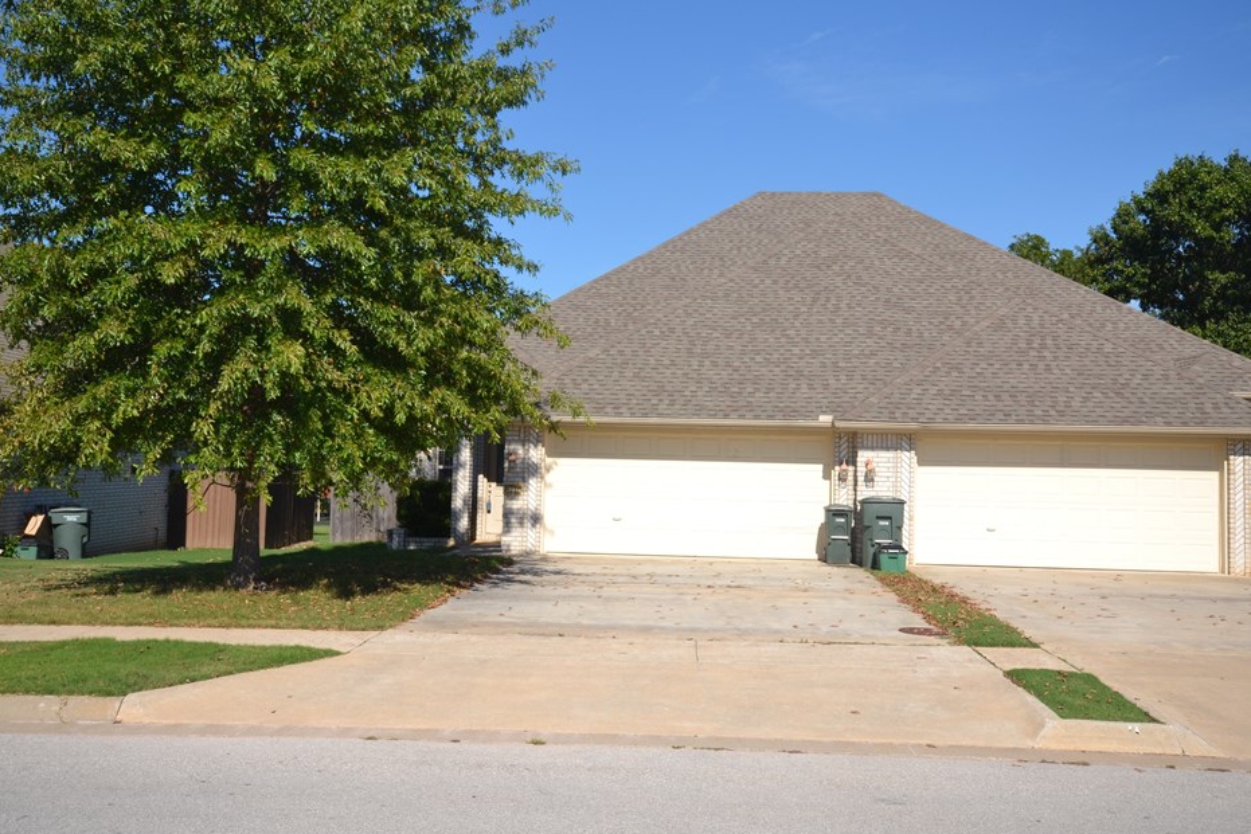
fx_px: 1216
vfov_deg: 37.9
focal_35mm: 35
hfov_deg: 54.4
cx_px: 615
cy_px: 393
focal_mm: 20
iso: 100
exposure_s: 1/200
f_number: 9
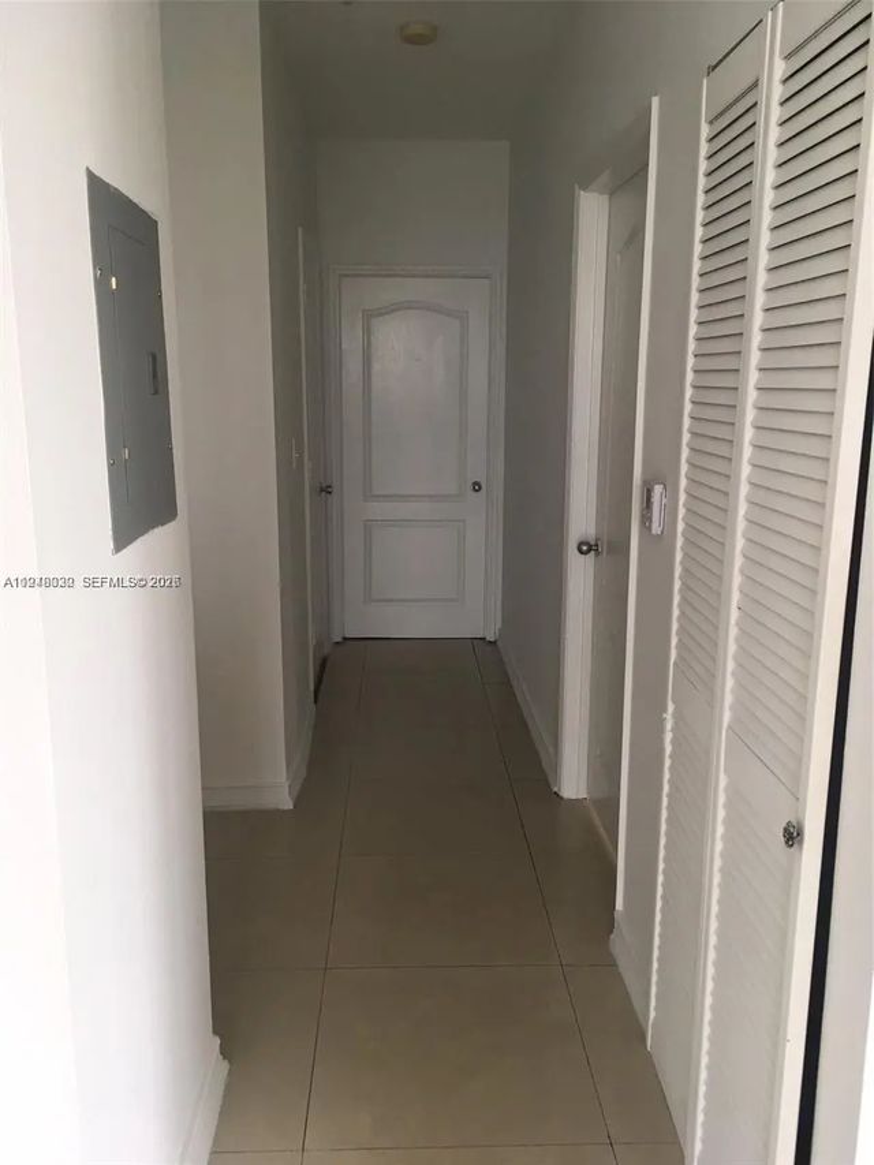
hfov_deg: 48.2
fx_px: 976
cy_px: 582
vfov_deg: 61.7
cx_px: 437
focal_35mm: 29
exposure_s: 1/40
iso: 25
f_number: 2.2
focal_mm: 4.15
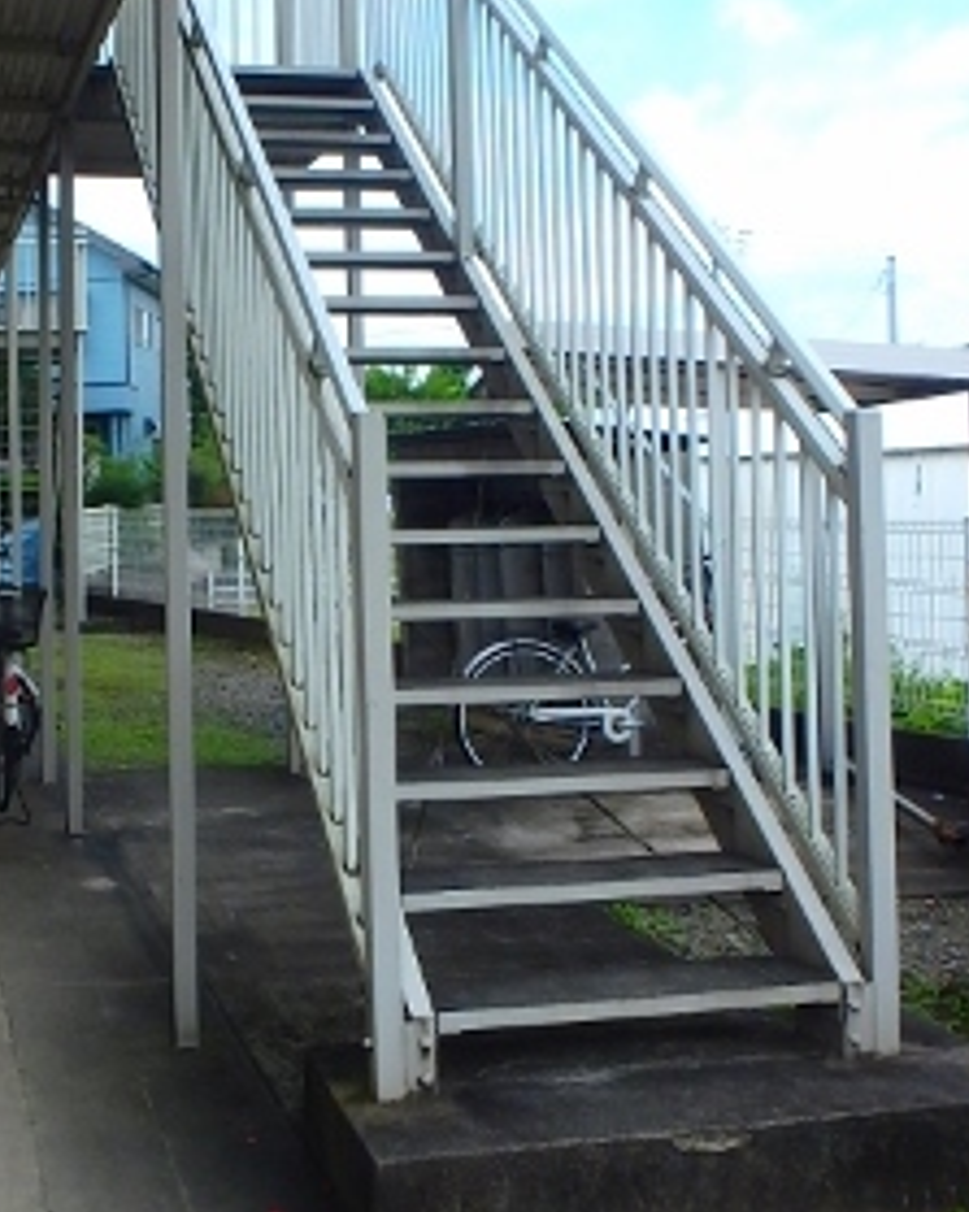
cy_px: 413
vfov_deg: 39.1
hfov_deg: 31.2
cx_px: 191
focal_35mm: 47
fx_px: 1686
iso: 125
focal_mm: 3.7
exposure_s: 1/500
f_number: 3.5
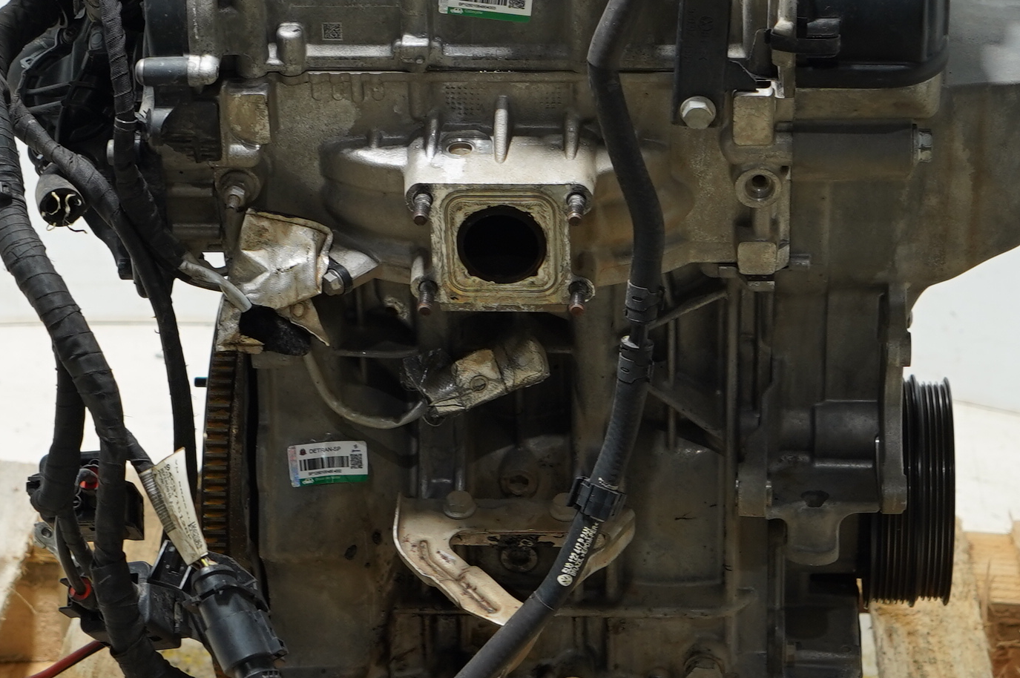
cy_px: 241
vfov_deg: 13.0
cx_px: 473
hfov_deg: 19.5
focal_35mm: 105
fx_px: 2972
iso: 250
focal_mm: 32
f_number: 4
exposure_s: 1/60
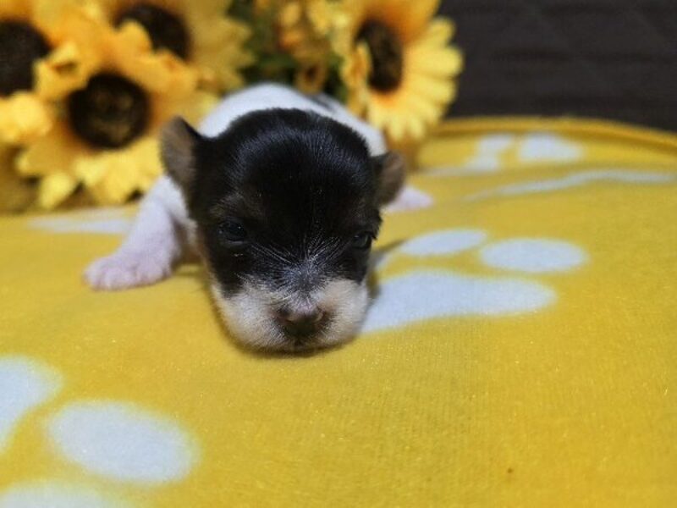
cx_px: 338
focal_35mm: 23
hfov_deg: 73.9
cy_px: 254
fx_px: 450
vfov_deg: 58.9
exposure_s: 1/120
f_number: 1.7
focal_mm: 6.3
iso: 400
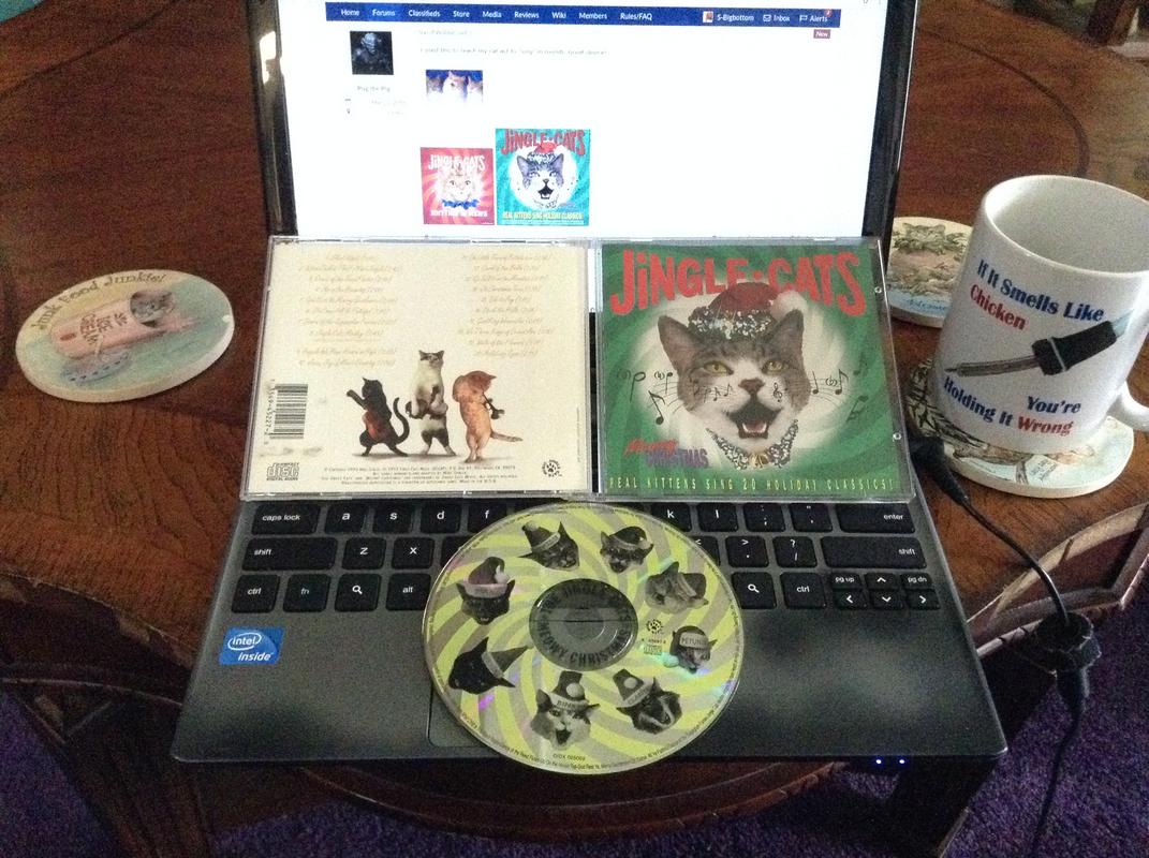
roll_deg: -1.1
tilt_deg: -42.3
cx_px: 574
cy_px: 429
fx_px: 1094
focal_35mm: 33
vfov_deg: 42.8
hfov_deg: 55.4
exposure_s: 1/15
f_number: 2.4
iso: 640
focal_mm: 3.3
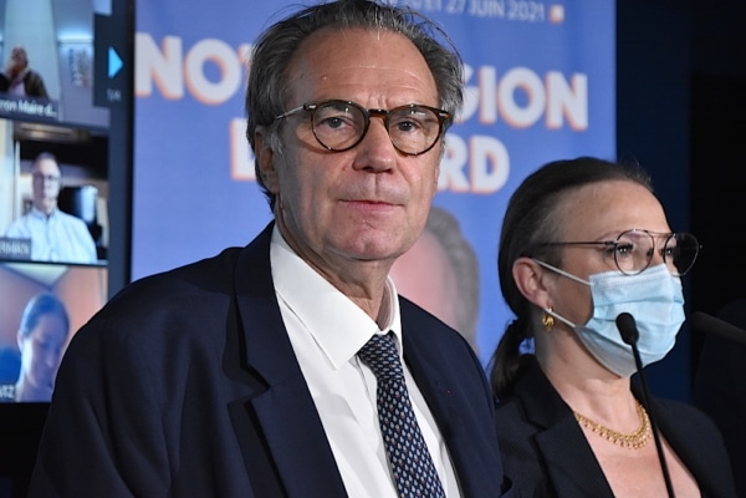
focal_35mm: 142
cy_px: 249
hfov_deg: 14.4
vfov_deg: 9.6
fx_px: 2953
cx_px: 373
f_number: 5.3
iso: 2500
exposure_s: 1/160
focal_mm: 95
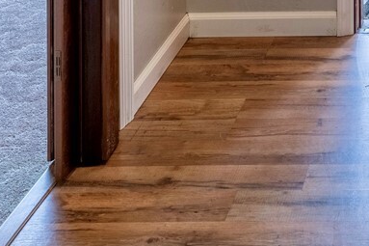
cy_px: -290
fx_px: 635
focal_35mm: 62
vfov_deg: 15.6
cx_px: 332
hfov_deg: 30.9
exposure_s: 1/100
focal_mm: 14
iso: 320
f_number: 8
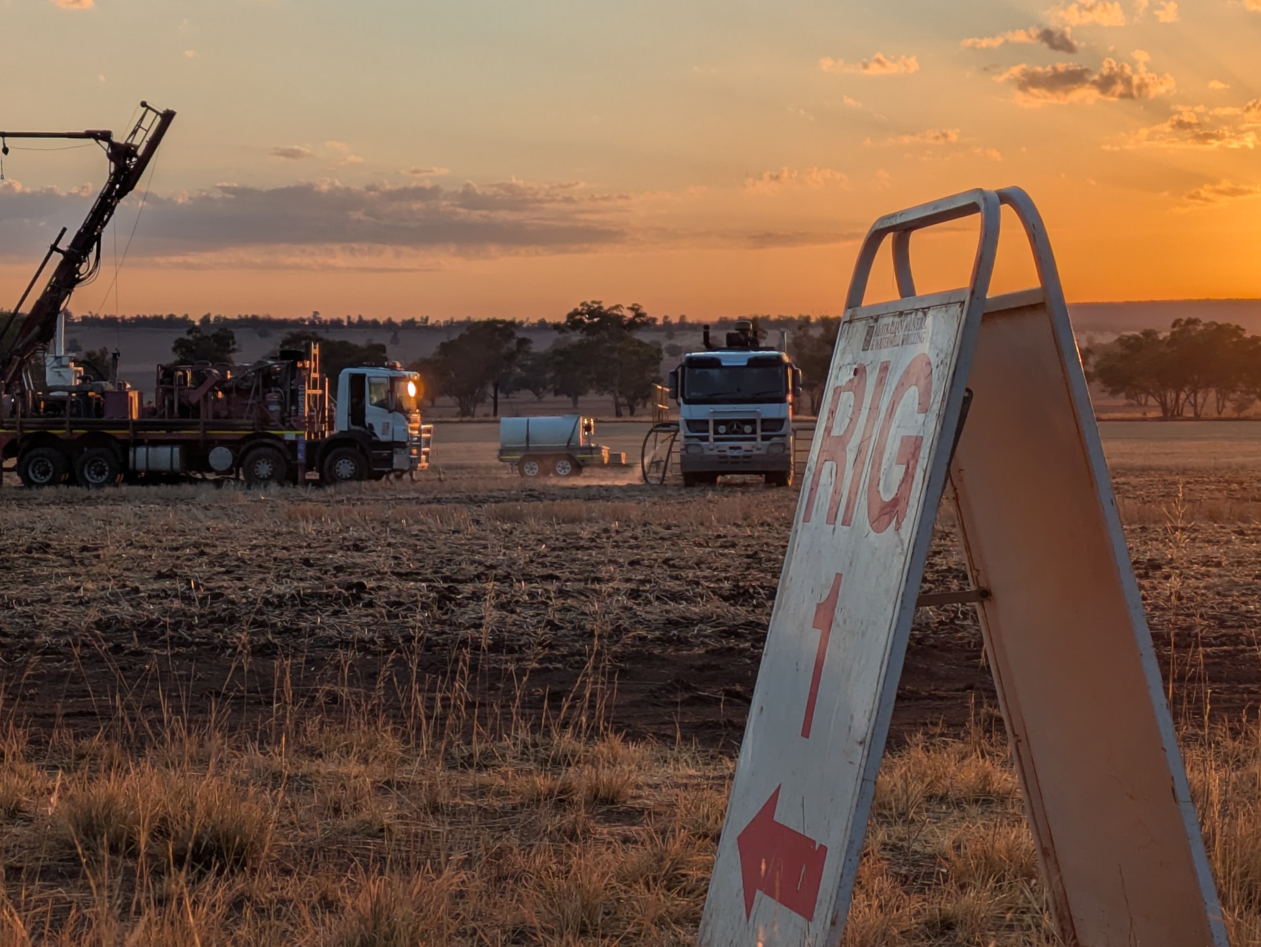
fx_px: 3207
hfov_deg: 22.2
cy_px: 421
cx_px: 456
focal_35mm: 88
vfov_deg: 16.8
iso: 37
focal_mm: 5.43
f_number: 1.89
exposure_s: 1/2681
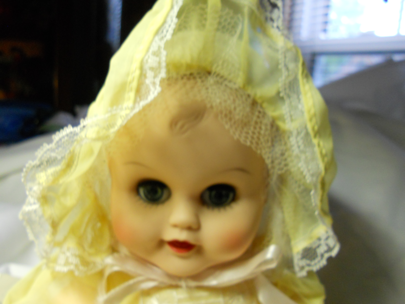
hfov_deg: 56.8
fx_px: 374
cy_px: 152
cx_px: 202
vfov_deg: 44.2
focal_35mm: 32
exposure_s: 1/30
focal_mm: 5.8
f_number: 3.5
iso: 320
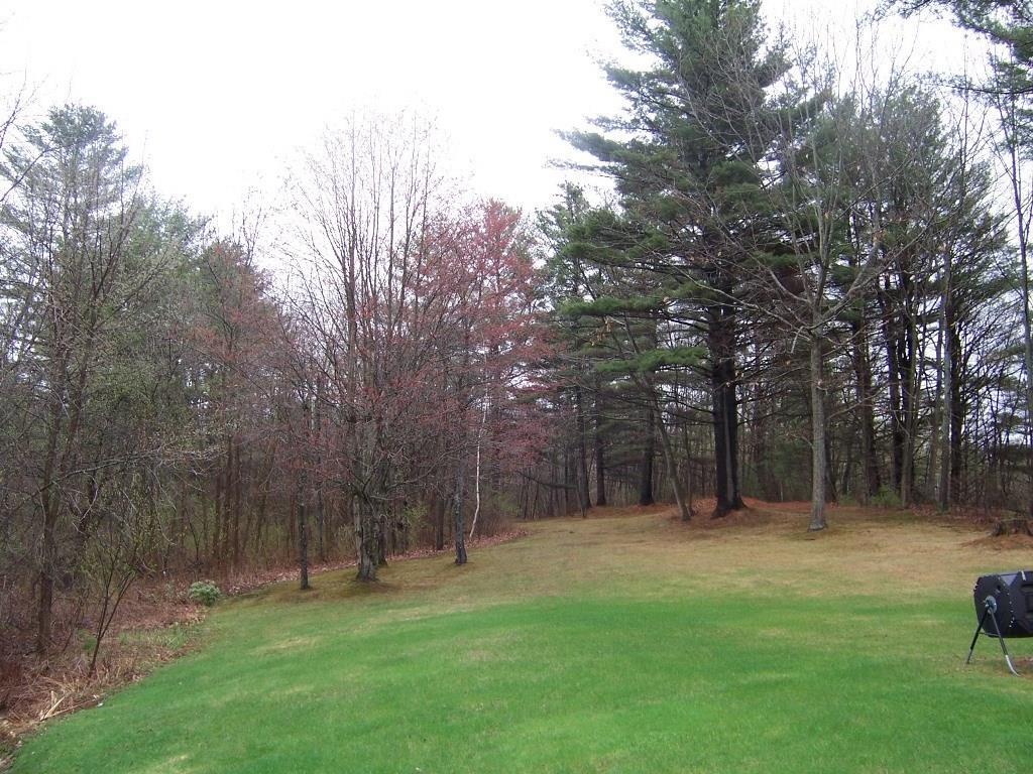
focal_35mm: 33
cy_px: 387
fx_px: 985
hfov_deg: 55.4
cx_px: 516
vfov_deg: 42.9
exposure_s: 1/90
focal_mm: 5.5
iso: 80
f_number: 3.4
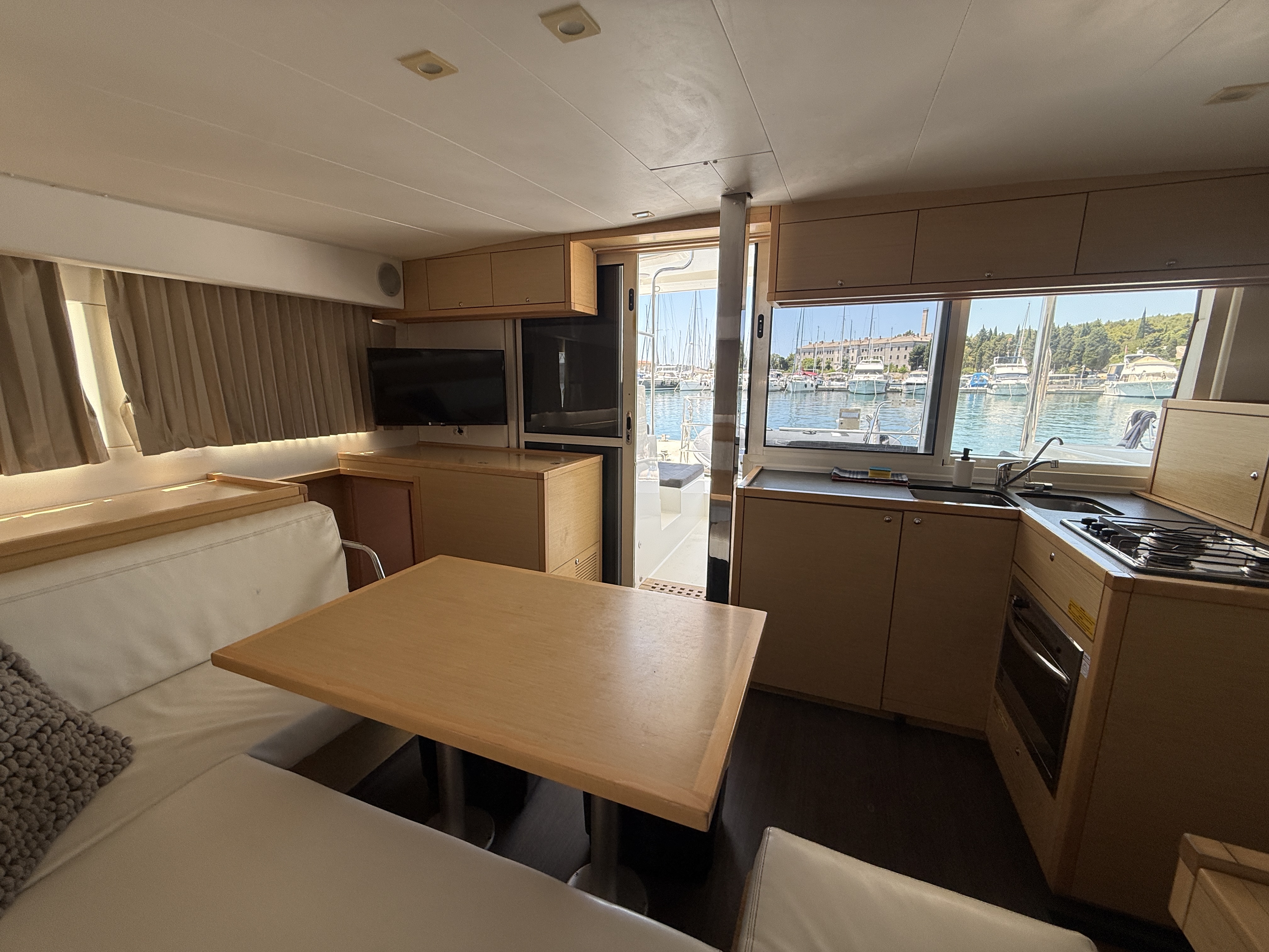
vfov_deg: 85.7
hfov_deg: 102.1
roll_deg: -0.2
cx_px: 634
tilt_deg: -11.0
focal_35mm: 14
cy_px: 476
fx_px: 513
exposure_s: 1/252
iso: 64
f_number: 2.2
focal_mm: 2.22
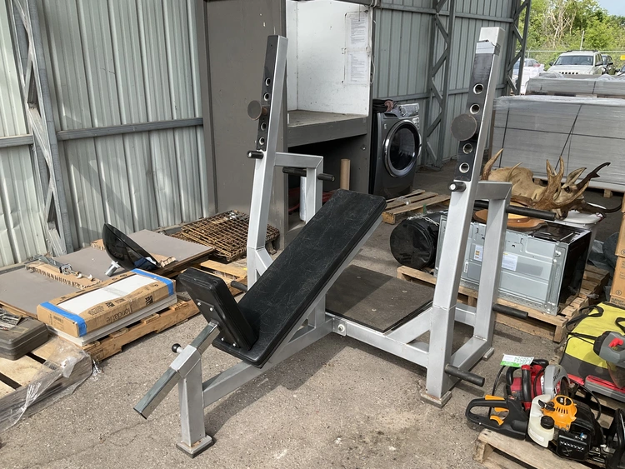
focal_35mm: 29
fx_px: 524
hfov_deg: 61.6
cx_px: 312
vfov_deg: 48.3
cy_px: 234
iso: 25
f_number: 1.8
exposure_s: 1/580
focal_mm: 3
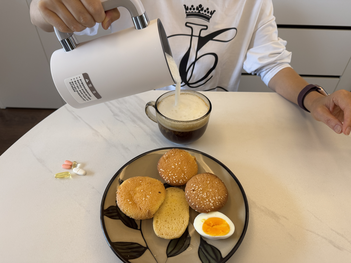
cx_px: 176
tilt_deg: -42.3
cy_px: 132
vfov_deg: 56.8
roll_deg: -0.1
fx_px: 243
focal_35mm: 24
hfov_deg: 71.6
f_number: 1.78
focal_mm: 6.76
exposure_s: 1/50
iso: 160
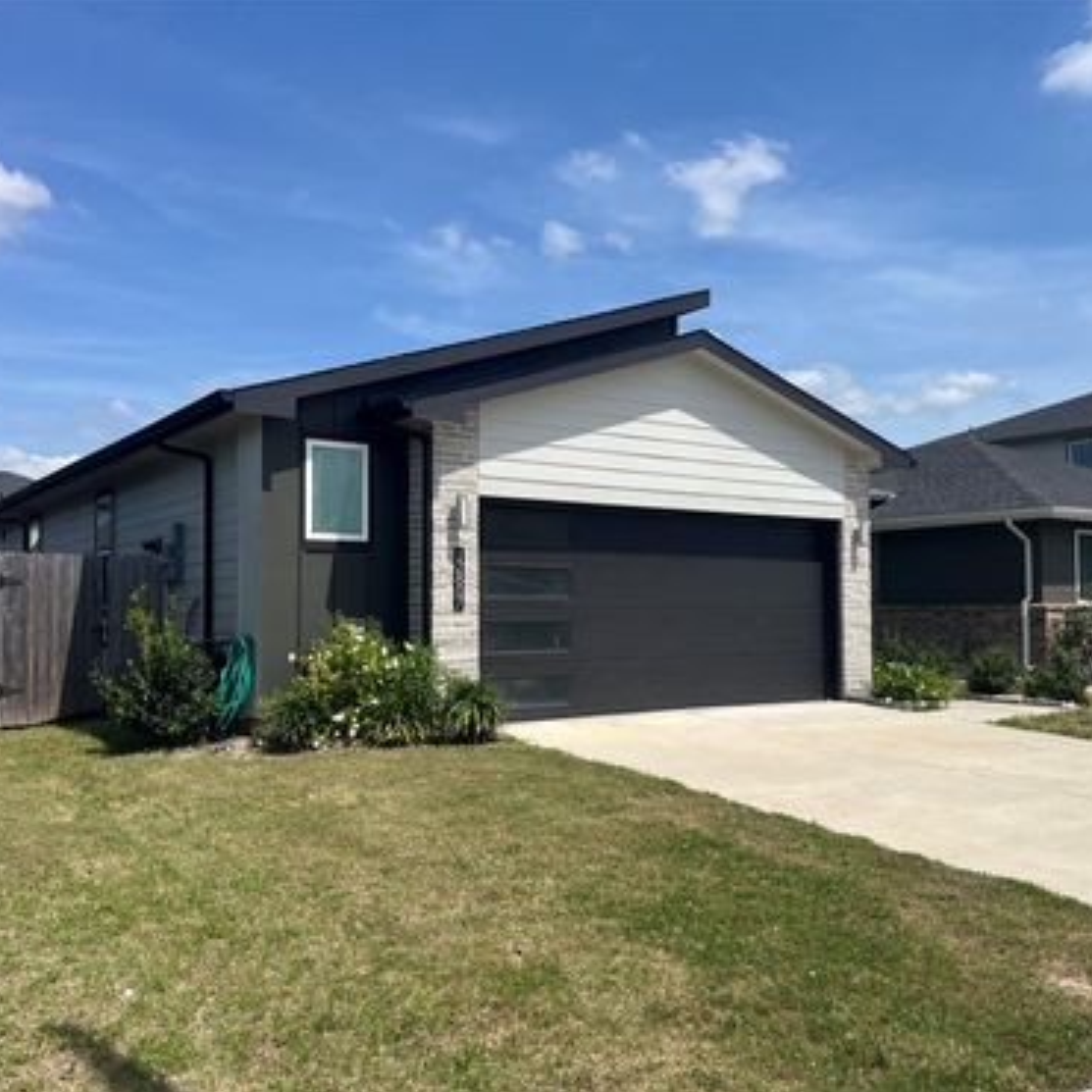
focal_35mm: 31
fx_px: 1106
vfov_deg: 52.5
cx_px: 621
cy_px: 549
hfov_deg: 52.4
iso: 50
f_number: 1.6
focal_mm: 5.1
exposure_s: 1/4854
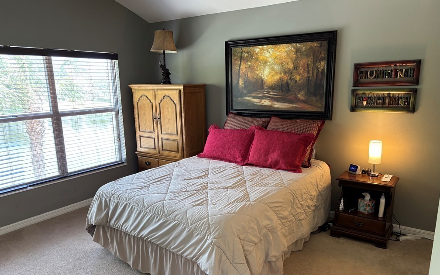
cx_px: 221
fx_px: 336
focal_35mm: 28
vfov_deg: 44.4
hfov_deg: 66.5
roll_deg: +0.6
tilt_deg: -14.1
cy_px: 160
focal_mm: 5.96
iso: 125
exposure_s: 1/60
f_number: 1.6
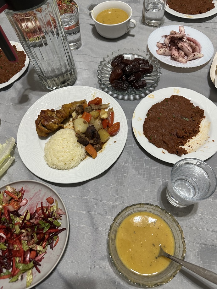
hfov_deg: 56.8
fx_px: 201
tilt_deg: -63.1
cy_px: 144
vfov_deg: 71.6
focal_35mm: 24
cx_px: 108
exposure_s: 1/50
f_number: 1.78
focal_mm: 6.86
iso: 320
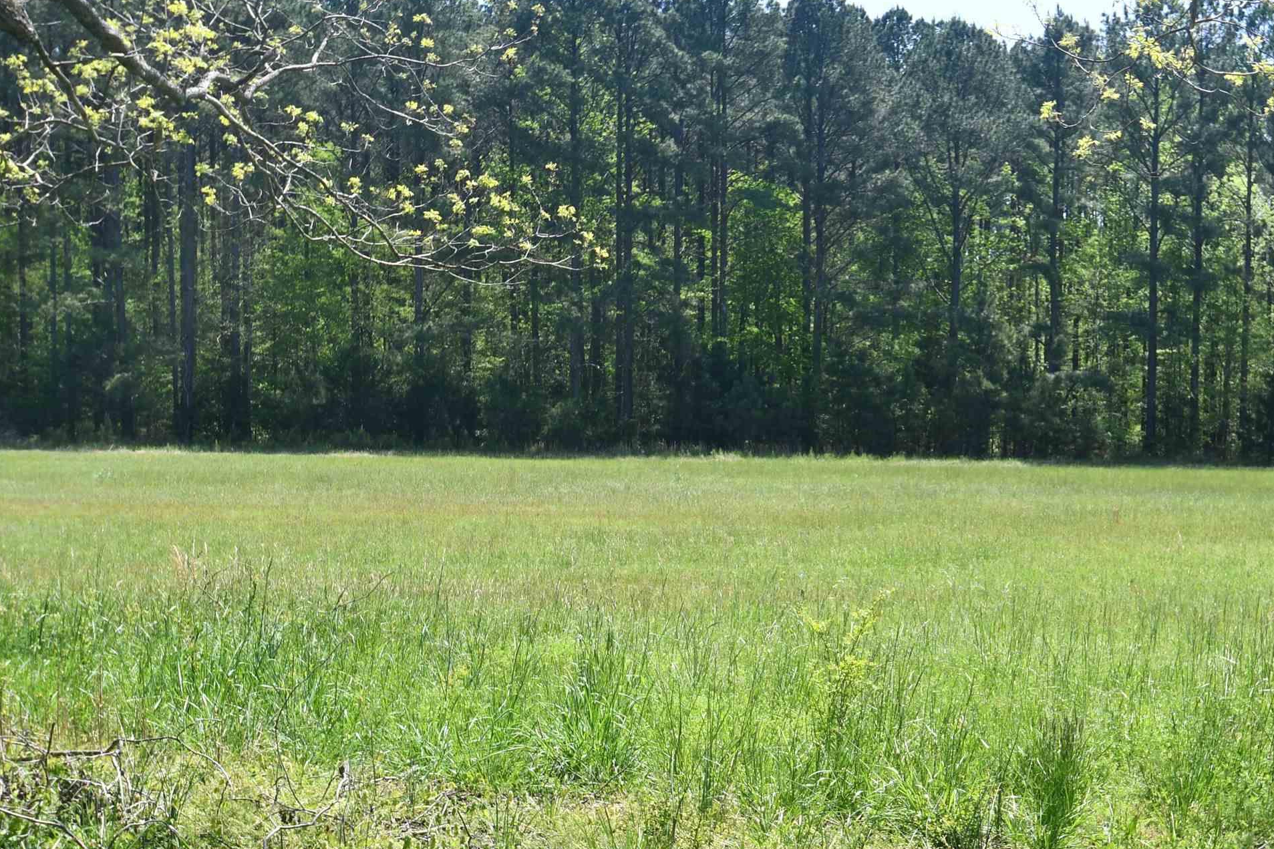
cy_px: 579
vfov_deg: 23.3
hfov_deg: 33.6
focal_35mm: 58
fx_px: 2052
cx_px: 990
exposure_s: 1/250
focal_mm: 24
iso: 160
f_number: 8
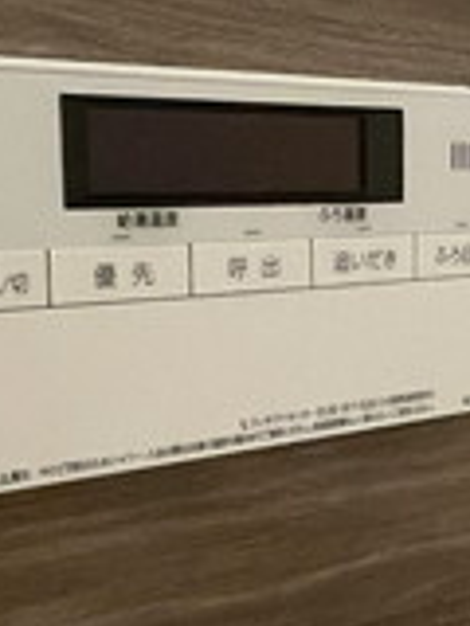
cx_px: 396
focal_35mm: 70
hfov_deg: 20.7
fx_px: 1267
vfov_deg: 27.7
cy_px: 364
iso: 500
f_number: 2.4
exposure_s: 1/50
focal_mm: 1.55
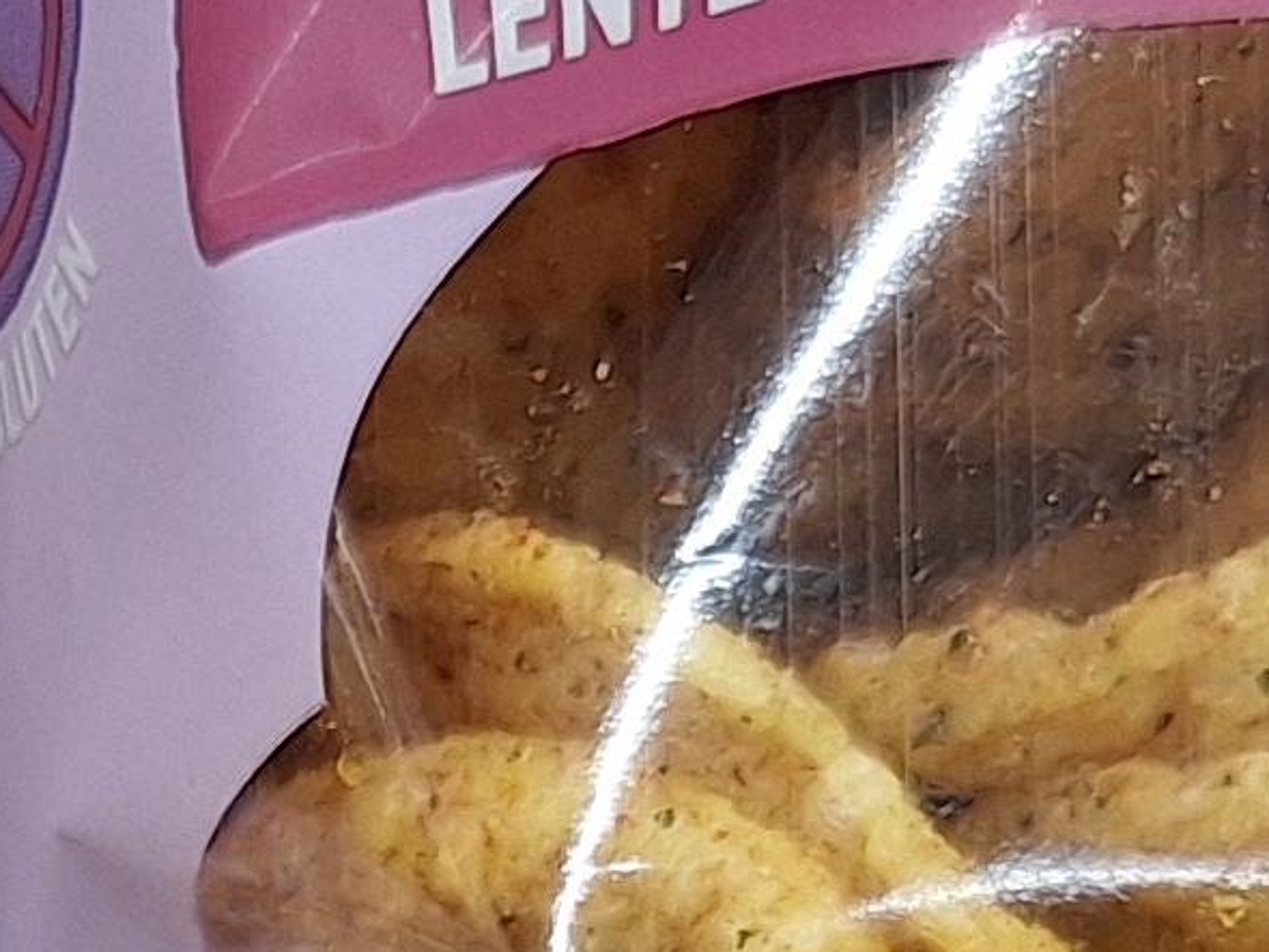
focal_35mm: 159
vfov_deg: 8.6
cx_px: -370
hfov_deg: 12.1
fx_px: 5831
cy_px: 2250
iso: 40
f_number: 1.8
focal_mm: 5.54
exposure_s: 1/50
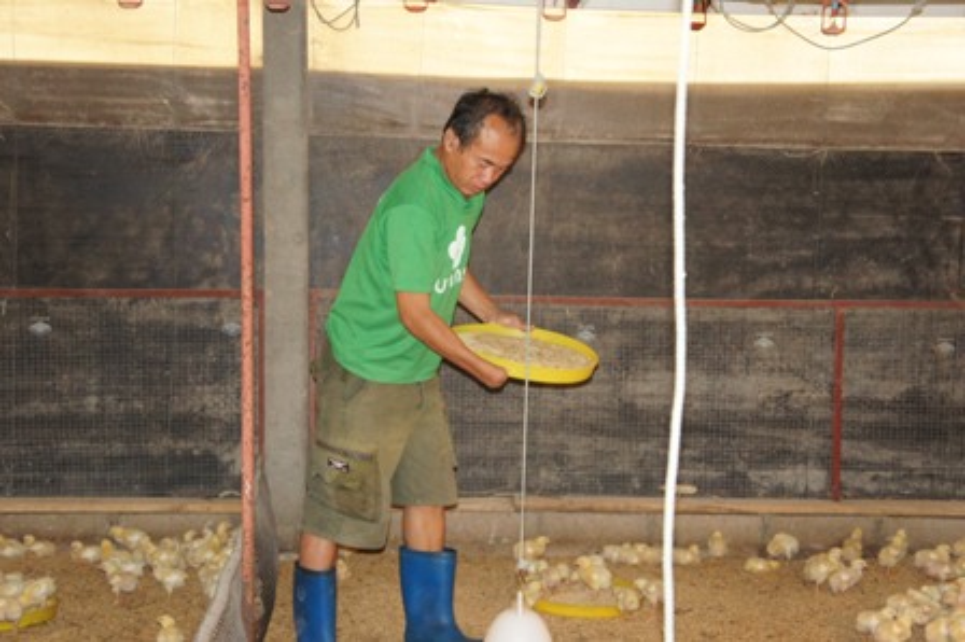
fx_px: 1607
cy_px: 321
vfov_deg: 22.6
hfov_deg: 33.4
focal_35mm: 60
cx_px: 482
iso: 1600
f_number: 4.5
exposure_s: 1/80
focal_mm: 40
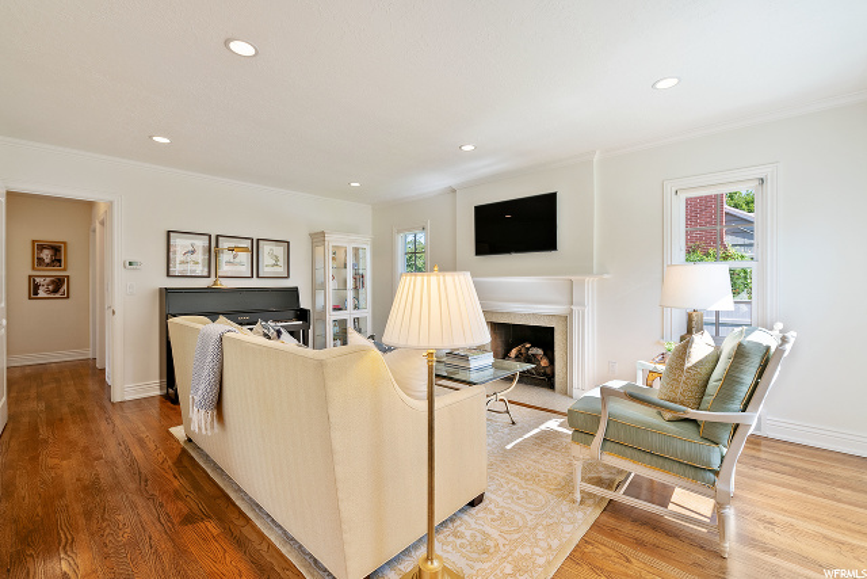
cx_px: 434
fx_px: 385
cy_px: 290
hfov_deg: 96.7
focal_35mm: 16
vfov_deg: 73.8
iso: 200
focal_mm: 16
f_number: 8
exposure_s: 1/13
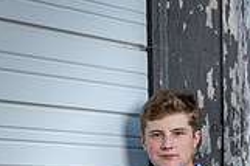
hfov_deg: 16.3
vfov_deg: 10.0
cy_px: 338
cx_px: 104
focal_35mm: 126
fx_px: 874
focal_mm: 45
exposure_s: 1/160
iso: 160
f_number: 4.5
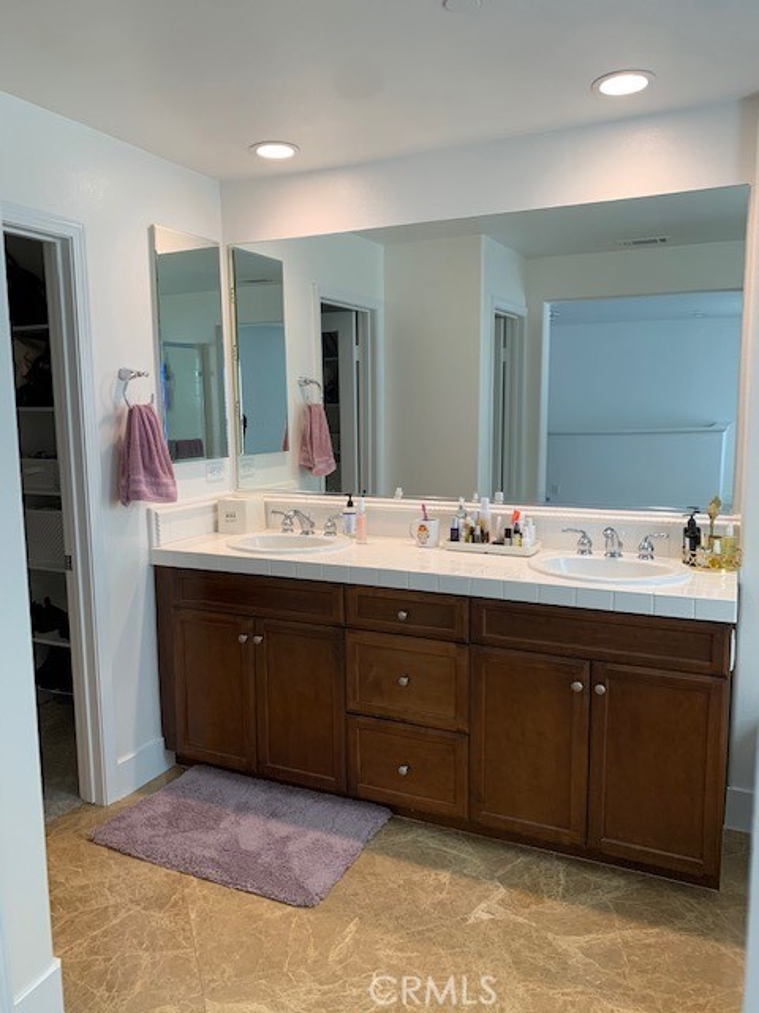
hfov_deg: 53.1
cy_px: 506
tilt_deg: -7.1
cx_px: 380
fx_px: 760
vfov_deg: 67.3
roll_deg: +0.8
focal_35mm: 26
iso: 80
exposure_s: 1/121
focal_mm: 4.25
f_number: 1.8
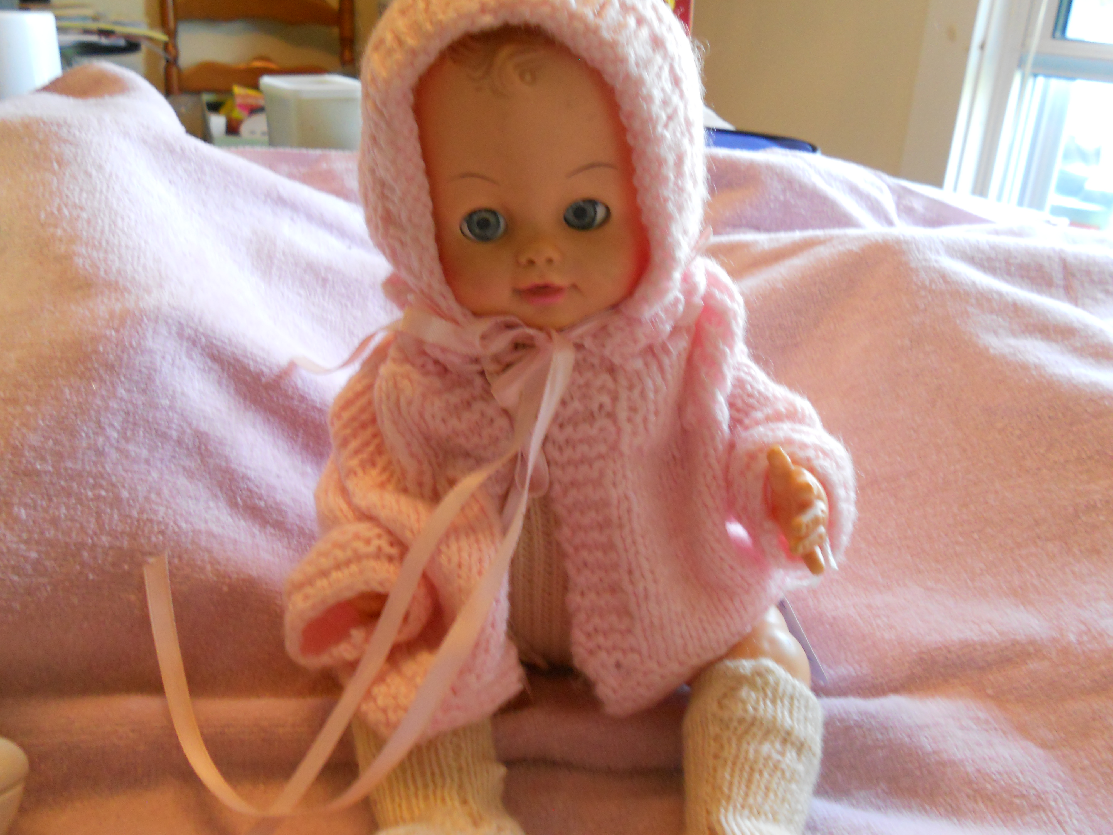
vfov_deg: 44.2
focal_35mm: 32
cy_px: 418
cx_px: 556
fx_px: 1029
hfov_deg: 56.8
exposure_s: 1/30
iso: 320
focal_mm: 5.8
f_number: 3.5
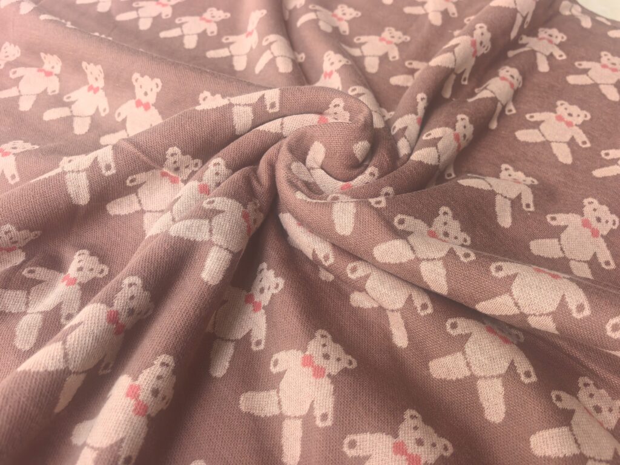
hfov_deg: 65.3
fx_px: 484
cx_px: 310
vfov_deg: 51.4
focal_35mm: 27
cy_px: 232
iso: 640
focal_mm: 6.98
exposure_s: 1/33.3
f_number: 2.8
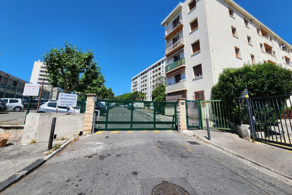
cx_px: 147
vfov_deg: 80.8
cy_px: 85
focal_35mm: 14
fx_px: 114
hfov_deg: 104.3
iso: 50
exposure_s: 1/1839
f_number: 2.2
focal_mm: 2.2
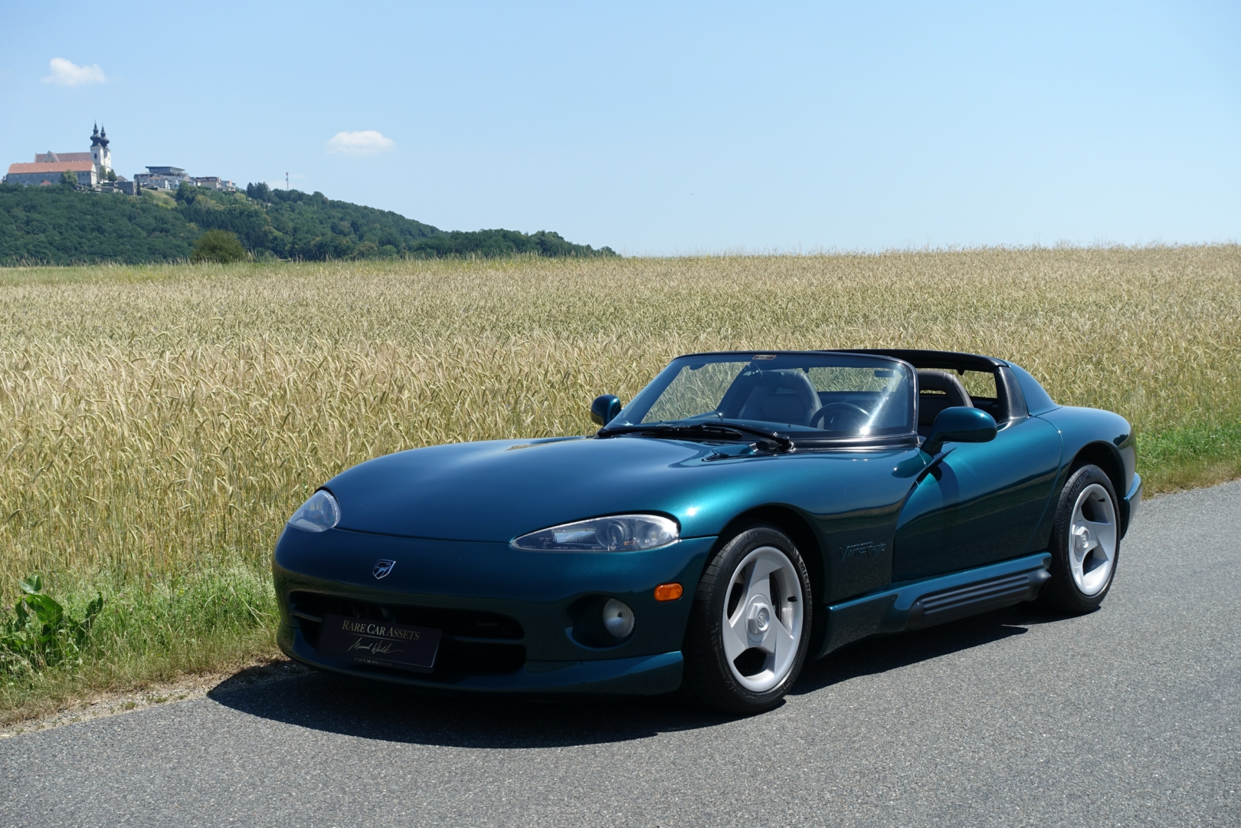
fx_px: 1930
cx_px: 620
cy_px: 414
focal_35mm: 56
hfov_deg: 35.6
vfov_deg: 24.2
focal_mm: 20.43
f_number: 4
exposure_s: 1/125
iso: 125
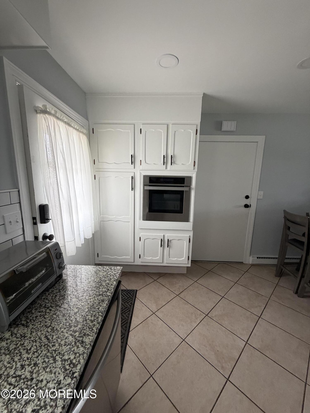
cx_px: 155
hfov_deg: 85.7
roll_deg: +0.0
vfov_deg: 102.1
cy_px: 206
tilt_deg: -10.0
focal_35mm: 14
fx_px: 167
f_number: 2.2
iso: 320
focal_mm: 2.22
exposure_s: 1/91
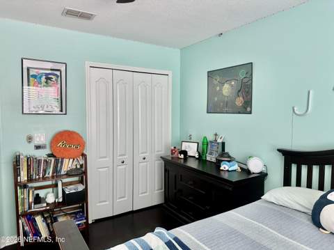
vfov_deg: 56.7
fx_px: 231
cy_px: 125
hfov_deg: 71.7
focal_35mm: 24
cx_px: 167
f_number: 1.78
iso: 250
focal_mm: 6.86
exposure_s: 1/61
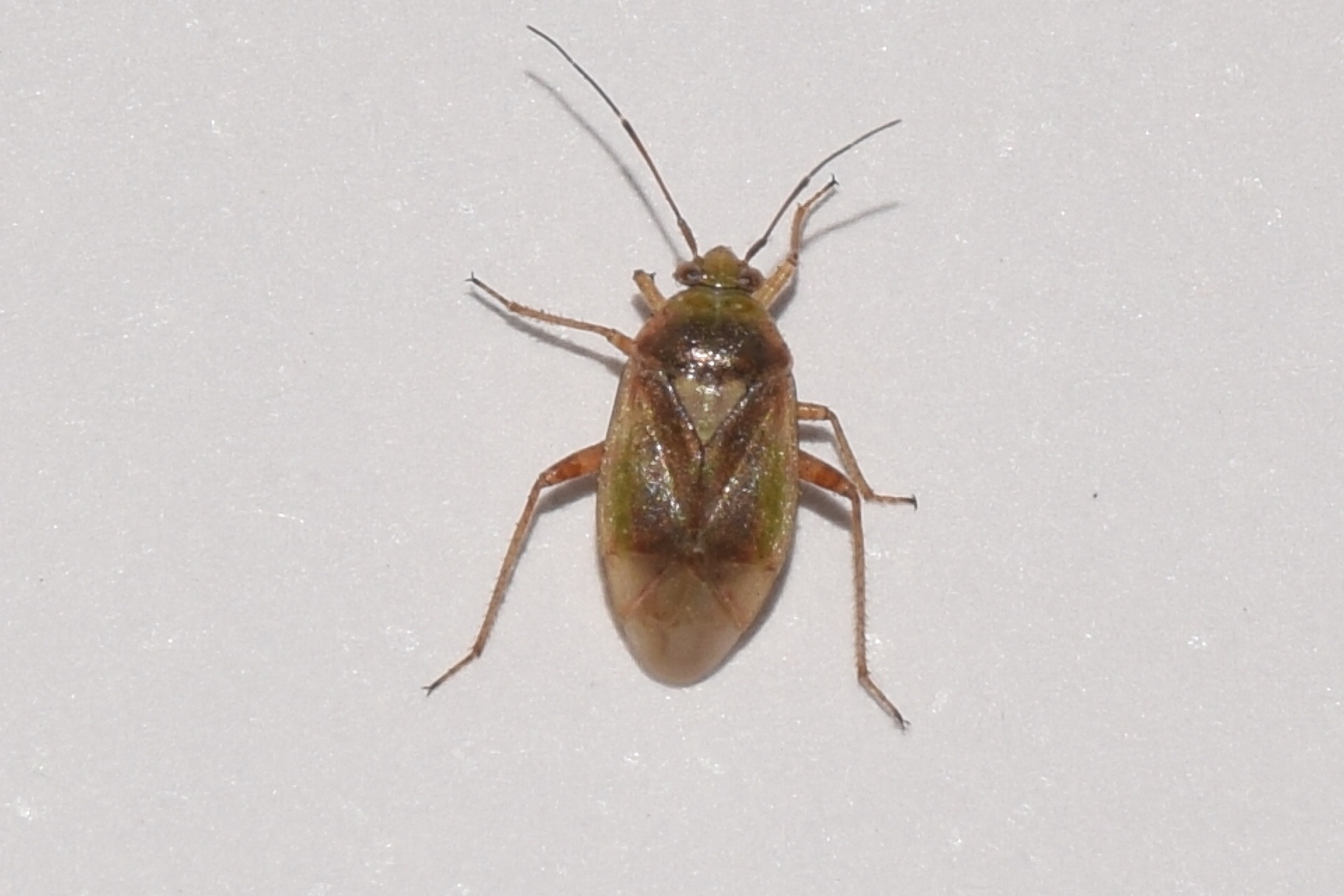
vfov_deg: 6.5
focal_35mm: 210
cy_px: 448
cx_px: 672
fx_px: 7839
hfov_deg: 9.8
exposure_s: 1/200
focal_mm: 140
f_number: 14
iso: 100
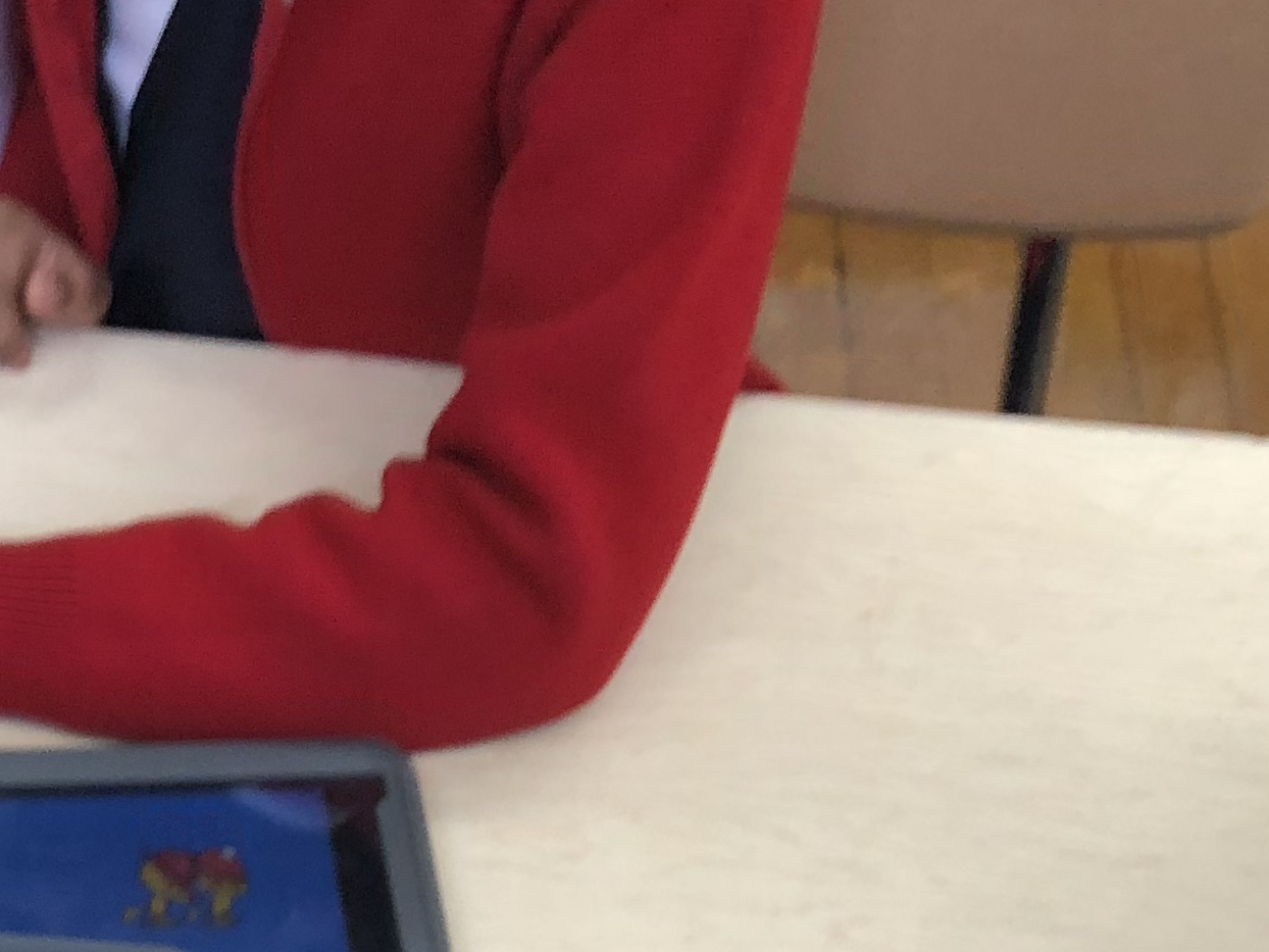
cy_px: 1519
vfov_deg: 14.4
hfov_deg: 19.8
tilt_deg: -58.4
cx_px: -177
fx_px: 3446
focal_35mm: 94
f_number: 1.8
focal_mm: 3.99
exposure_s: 1/20
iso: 40
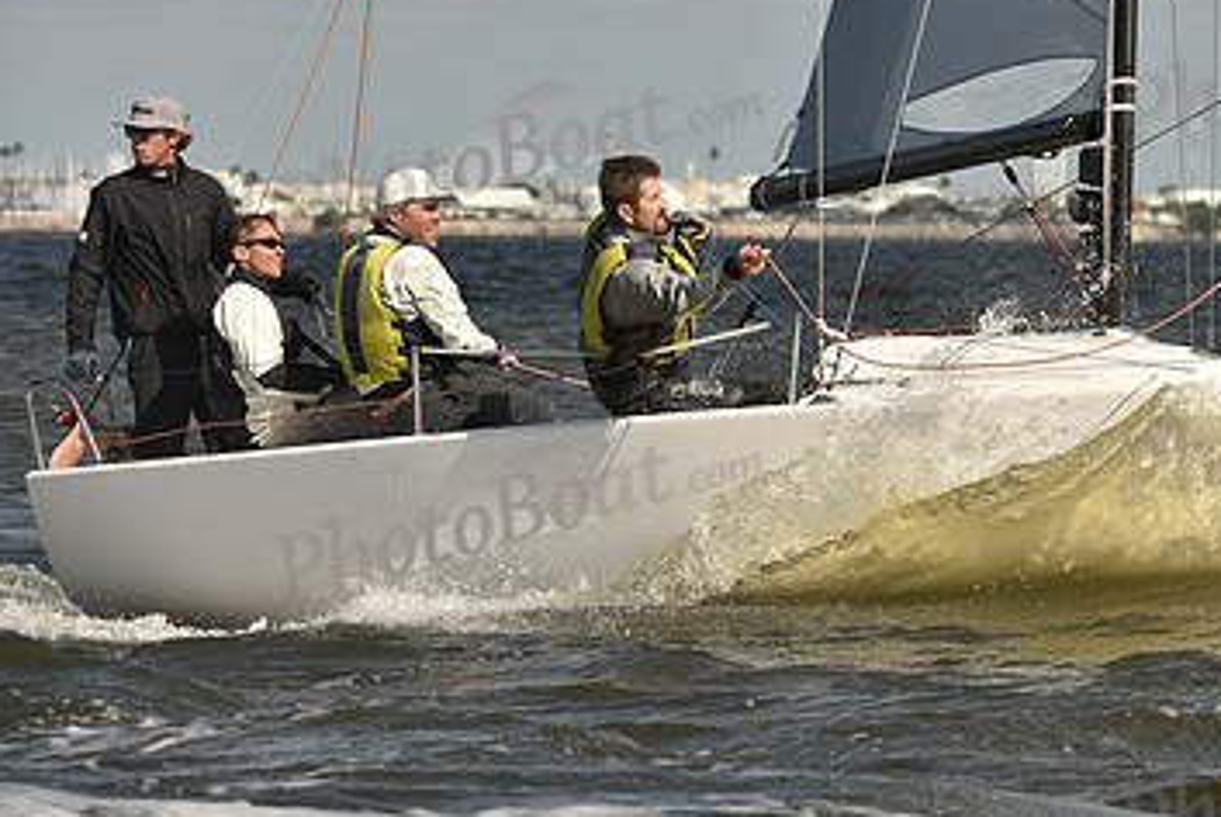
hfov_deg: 5.7
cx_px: 944
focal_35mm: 361
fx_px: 12254
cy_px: 286
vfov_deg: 3.8
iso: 250
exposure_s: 1/1250
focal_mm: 220
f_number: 8
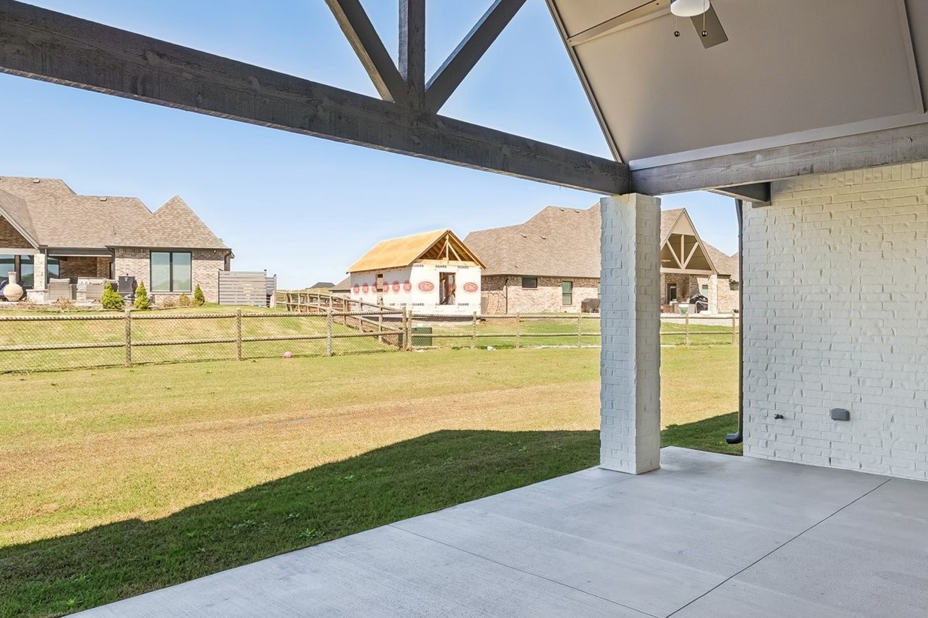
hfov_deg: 69.3
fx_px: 670
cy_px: 290
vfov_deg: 49.5
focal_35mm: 26
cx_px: 506
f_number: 6.3
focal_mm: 16
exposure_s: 1/250
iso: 200
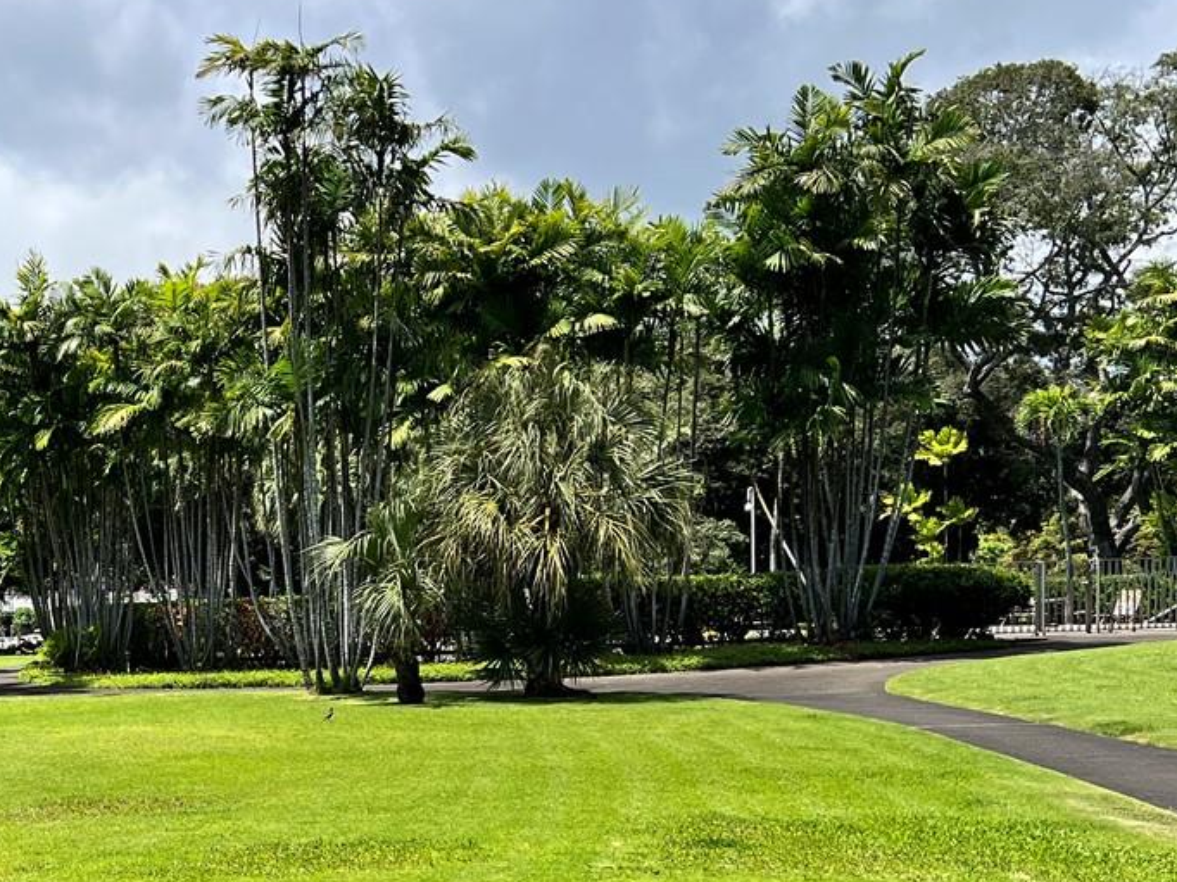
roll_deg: +1.3
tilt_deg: -2.1
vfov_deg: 23.6
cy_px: 737
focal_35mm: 61
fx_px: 2073
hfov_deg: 29.7
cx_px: 17
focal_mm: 5.7
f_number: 1.5
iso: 50
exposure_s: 1/2915
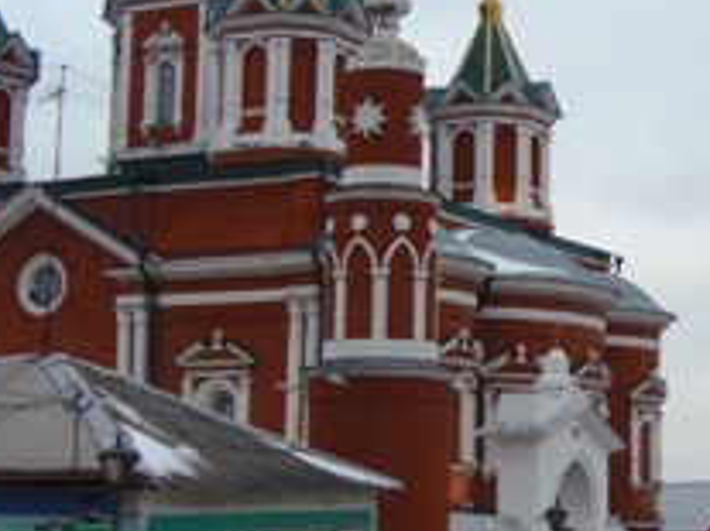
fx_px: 1865
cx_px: 556
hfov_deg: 21.3
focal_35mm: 91
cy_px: 202
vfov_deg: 16.2
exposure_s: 1/160
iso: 64
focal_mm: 7.8
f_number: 3.6
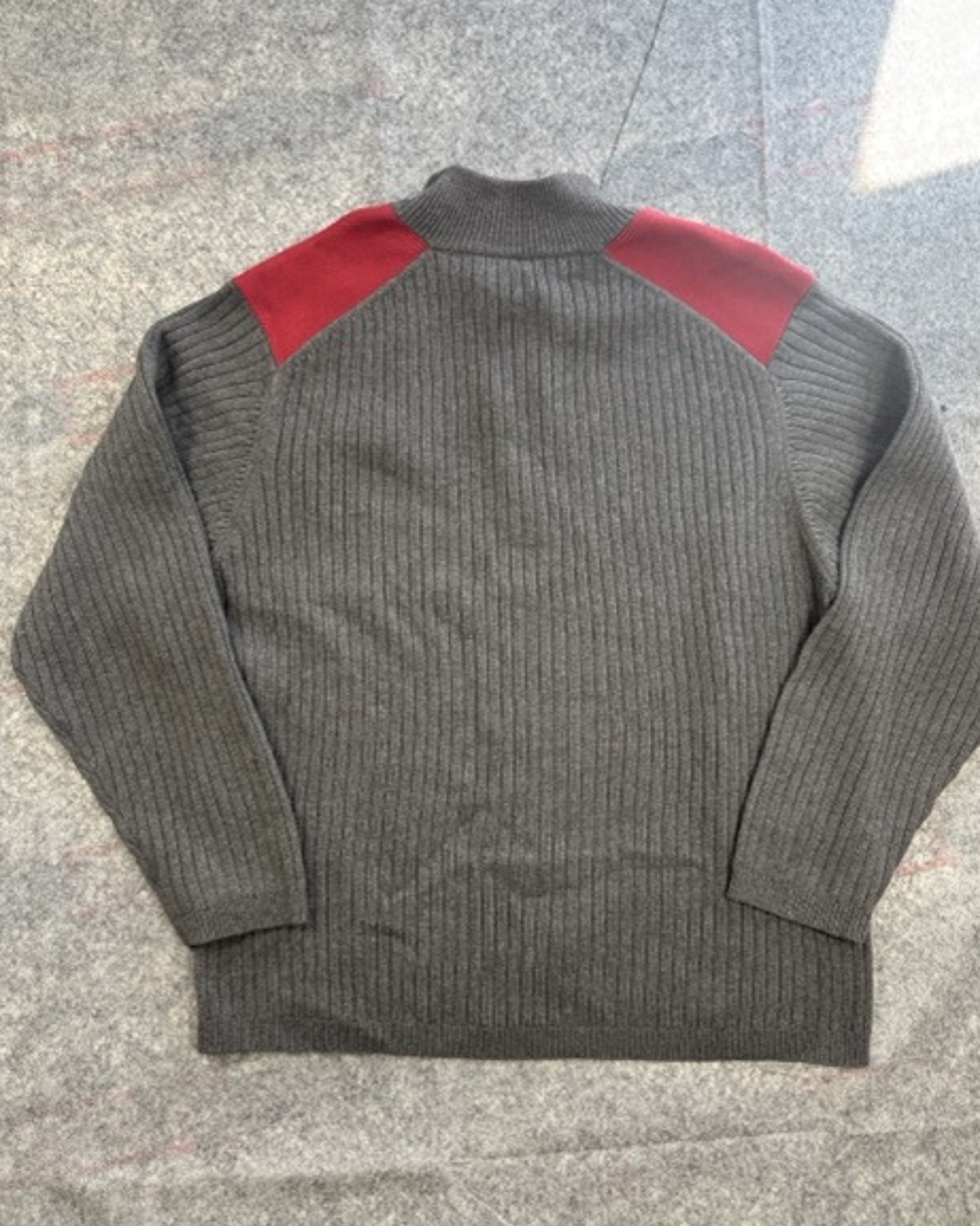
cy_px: 618
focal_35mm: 26
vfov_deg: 66.1
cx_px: 506
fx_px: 943
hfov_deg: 54.9
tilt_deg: -64.9
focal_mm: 6.76
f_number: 1.78
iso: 80
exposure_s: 1/100
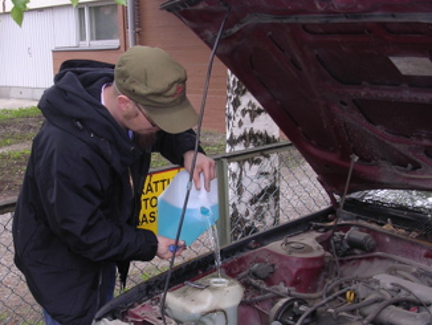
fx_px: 812
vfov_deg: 22.6
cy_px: 188
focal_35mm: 65
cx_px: 176
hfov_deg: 29.7
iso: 100
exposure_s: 1/30
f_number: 3.2
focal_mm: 8
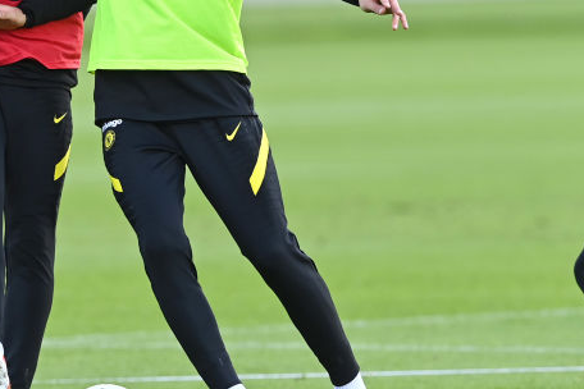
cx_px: 330
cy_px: 120
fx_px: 14583
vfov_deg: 1.5
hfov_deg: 2.3
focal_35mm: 899
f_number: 4
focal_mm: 400
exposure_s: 1/1250
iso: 640
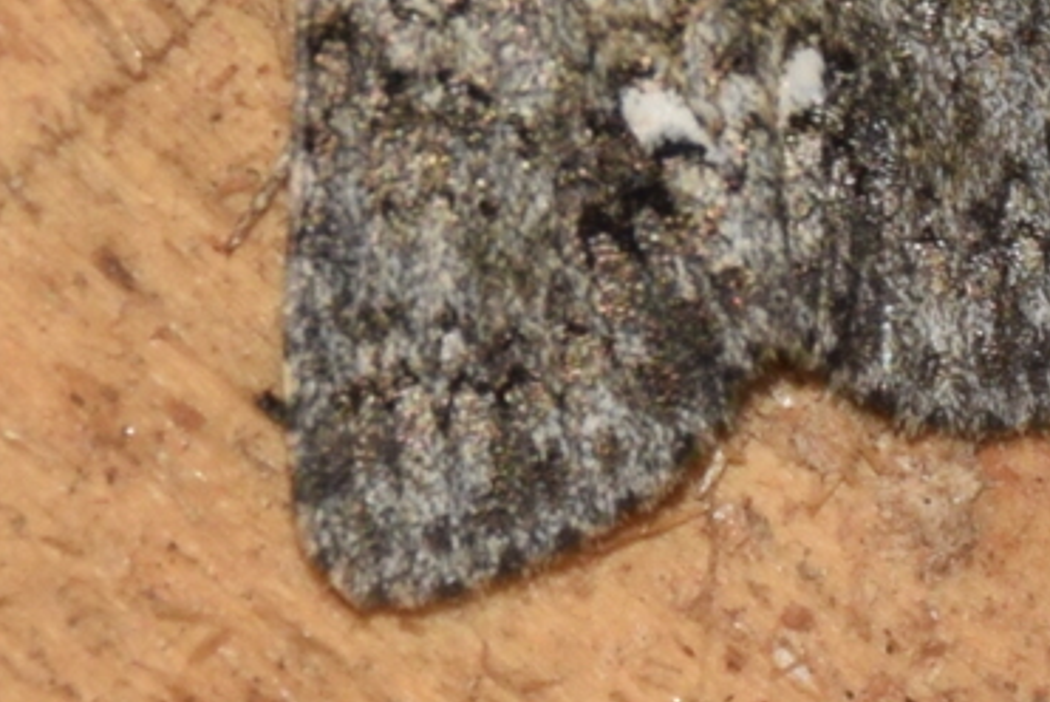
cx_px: 807
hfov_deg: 3.8
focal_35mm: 543
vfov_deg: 2.5
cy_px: -139
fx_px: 15849
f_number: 7.1
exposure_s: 1/60
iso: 320
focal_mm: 140
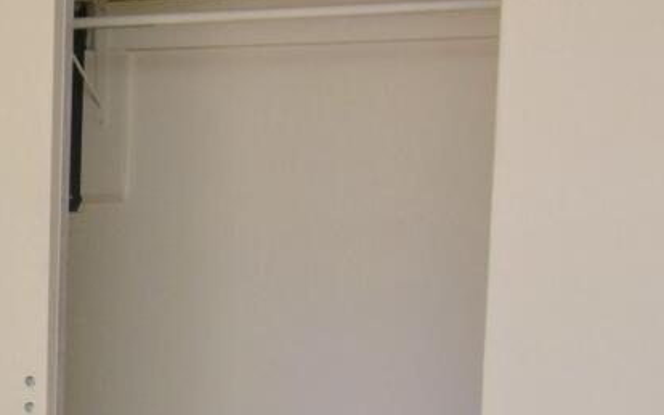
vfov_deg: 9.6
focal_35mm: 133
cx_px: -497
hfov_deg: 14.1
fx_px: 2407
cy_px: 570
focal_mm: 12
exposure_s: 1/80
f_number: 9
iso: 400
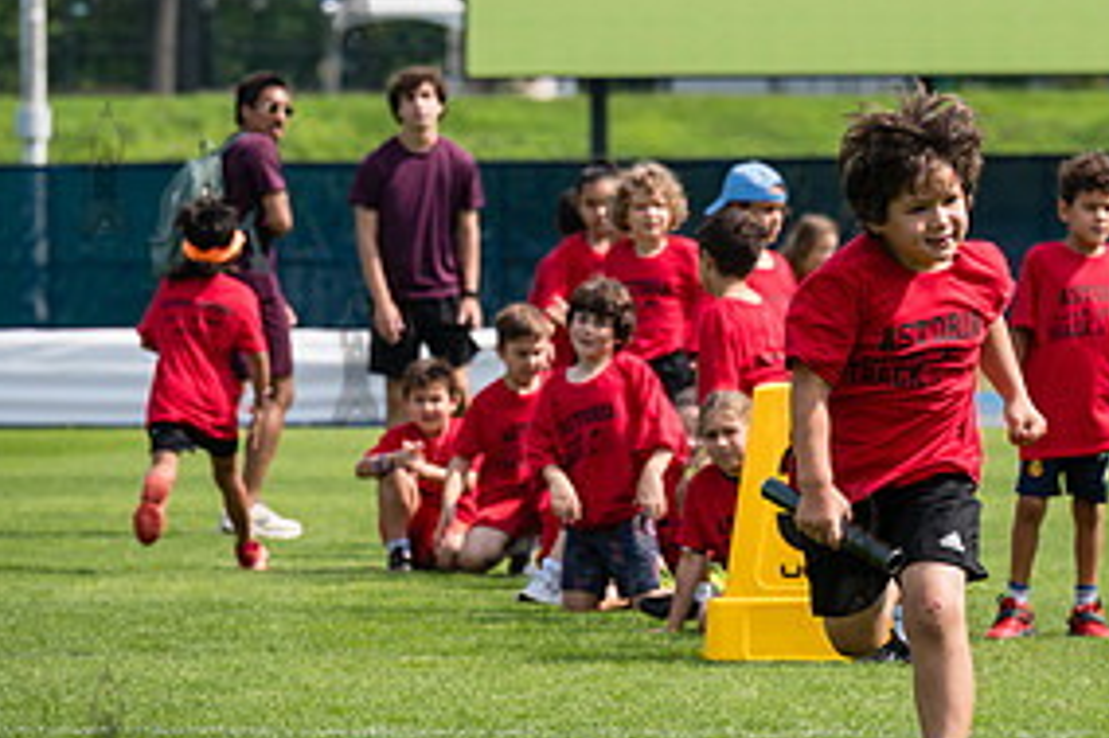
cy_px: 286
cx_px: 840
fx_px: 10591
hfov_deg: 6.0
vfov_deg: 4.0
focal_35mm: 344
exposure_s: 1/500
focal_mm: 145
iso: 100
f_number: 5
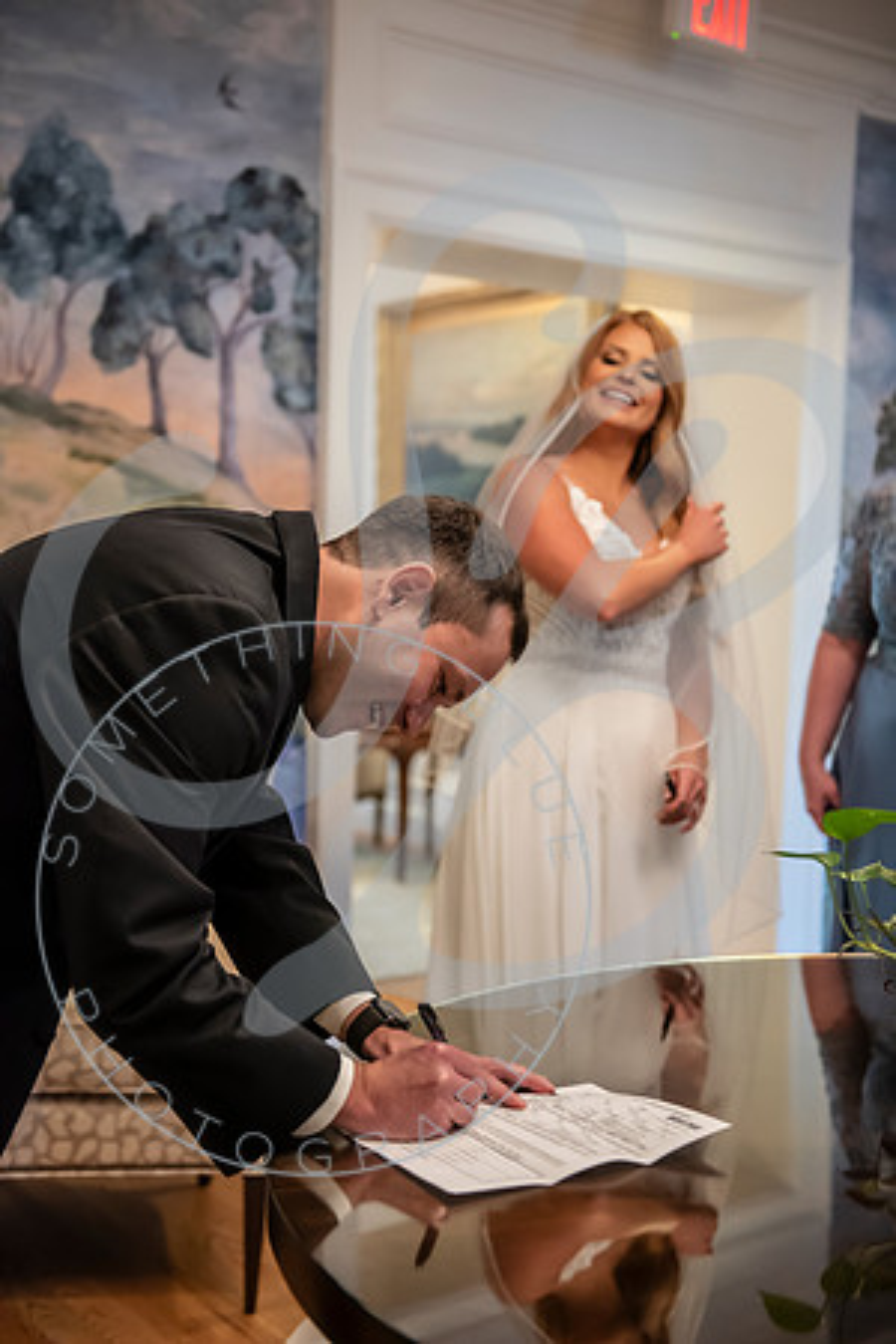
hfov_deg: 28.1
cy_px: 672
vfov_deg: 41.1
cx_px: 448
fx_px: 1792
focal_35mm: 48
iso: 2500
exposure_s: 1/125
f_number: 2.8
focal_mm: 48
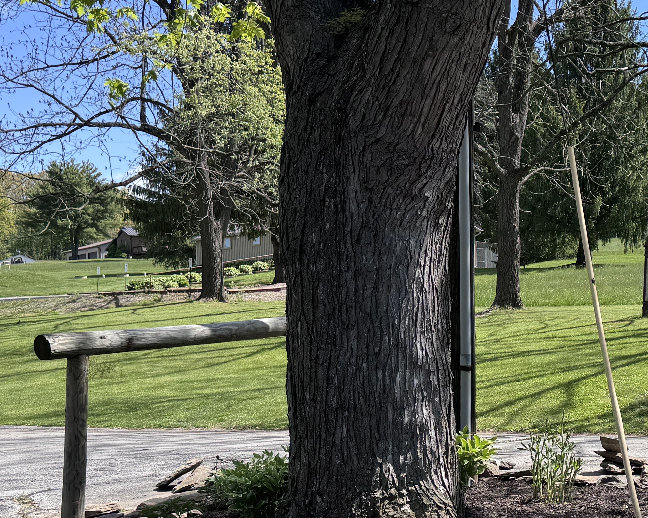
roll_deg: -0.4
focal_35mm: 61
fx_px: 1170
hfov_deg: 29.9
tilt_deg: -3.4
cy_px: 426
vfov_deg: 24.5
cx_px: 558
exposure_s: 1/2041
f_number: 1.78
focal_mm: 6.76
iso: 80
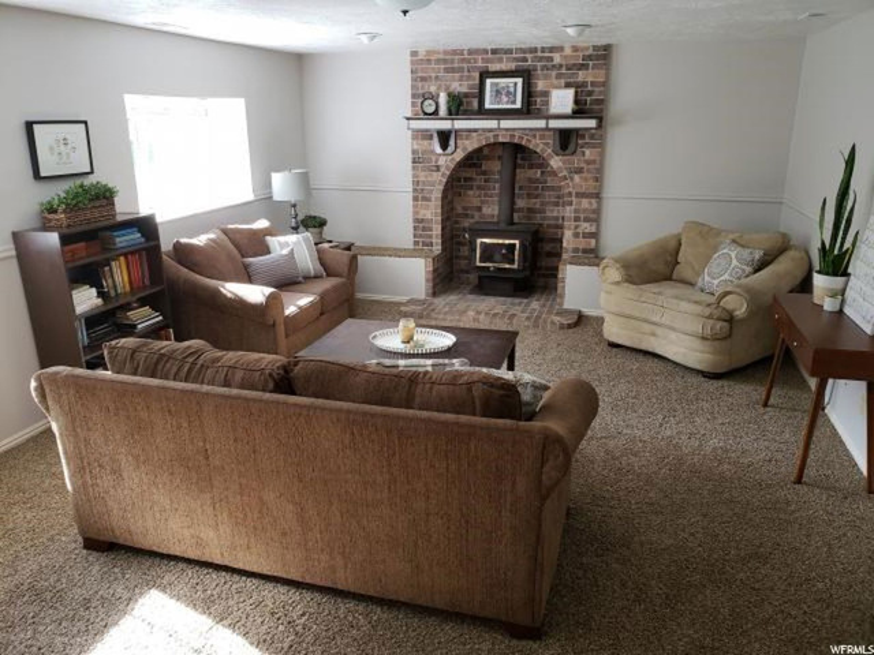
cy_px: 328
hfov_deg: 67.3
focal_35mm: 26
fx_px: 656
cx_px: 437
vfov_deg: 53.1
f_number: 2.4
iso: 125
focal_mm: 4.3
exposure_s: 1/60
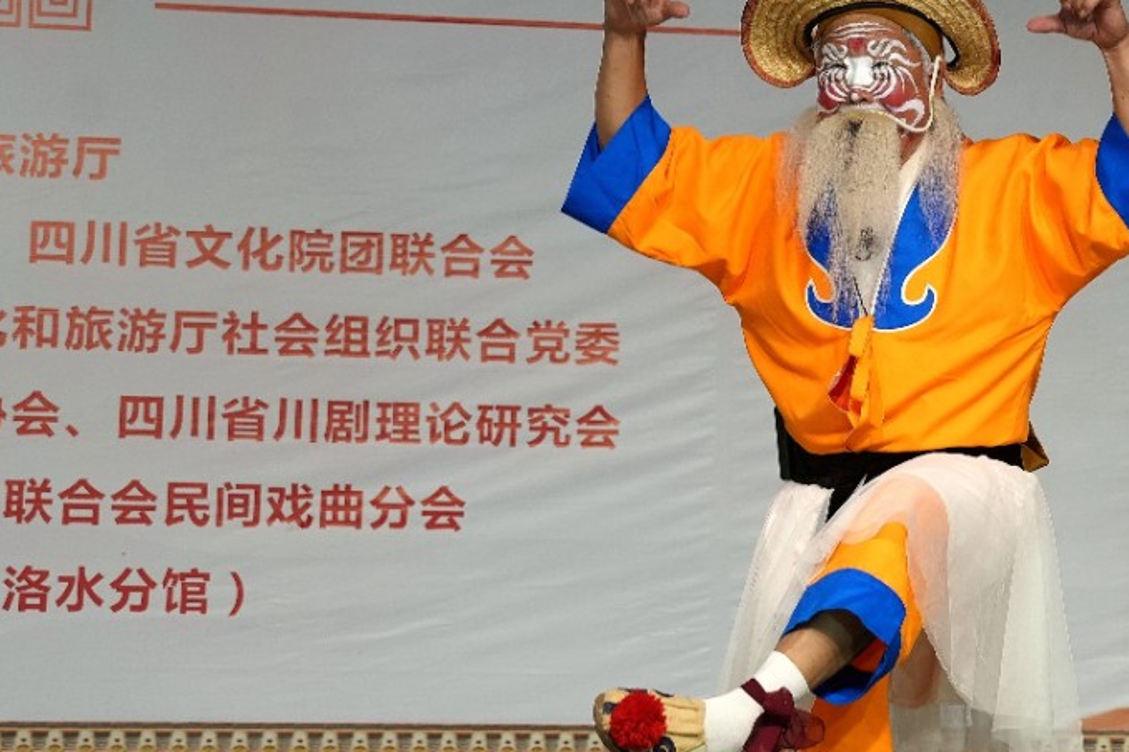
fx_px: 3042
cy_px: 292
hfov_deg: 20.8
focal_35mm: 97
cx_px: 861
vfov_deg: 14.1
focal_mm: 47
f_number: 4
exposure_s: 1/160
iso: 400
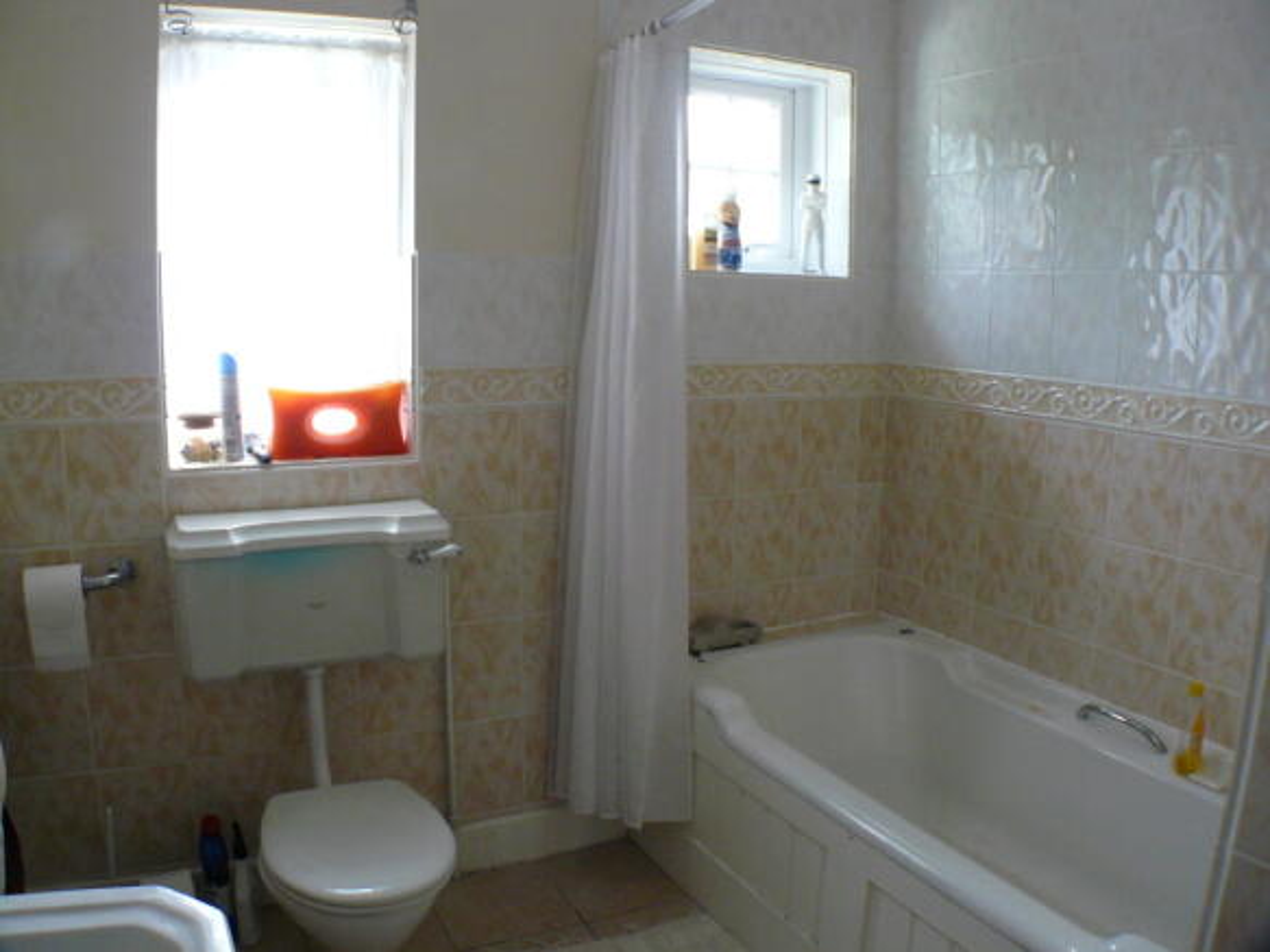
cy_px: 476
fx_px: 1321
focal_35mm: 36
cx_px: 635
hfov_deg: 51.4
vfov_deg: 39.6
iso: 200
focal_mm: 6
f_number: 2.8
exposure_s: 1/30
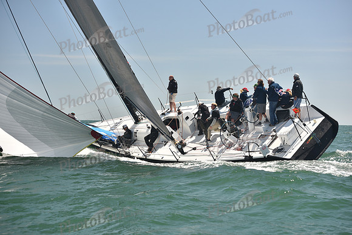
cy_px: 118
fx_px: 685
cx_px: 176
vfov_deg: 19.5
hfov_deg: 28.8
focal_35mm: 70
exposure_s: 1/800
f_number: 4
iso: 250
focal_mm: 70
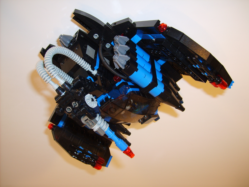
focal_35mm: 35
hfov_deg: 52.6
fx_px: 252
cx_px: 124
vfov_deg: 40.7
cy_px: 94
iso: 50
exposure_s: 1/30
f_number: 2.8
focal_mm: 5.8
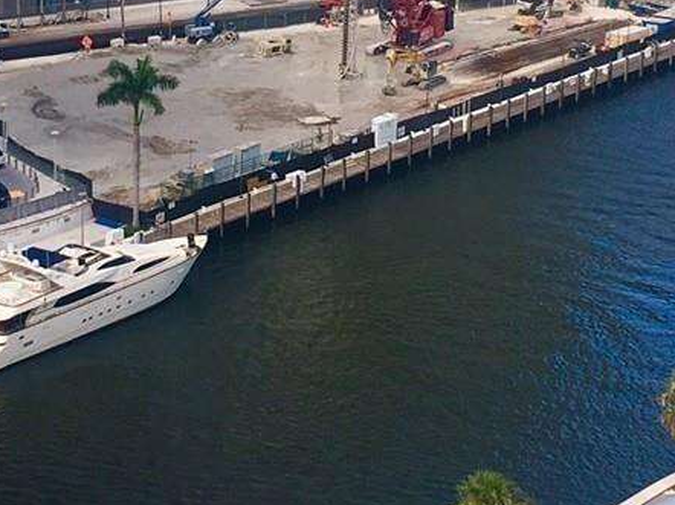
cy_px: 61
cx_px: 237
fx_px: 2046
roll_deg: -2.0
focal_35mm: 105
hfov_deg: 18.7
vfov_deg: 14.0
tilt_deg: -14.7
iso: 25
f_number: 2.2
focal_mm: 4.15
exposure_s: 1/481
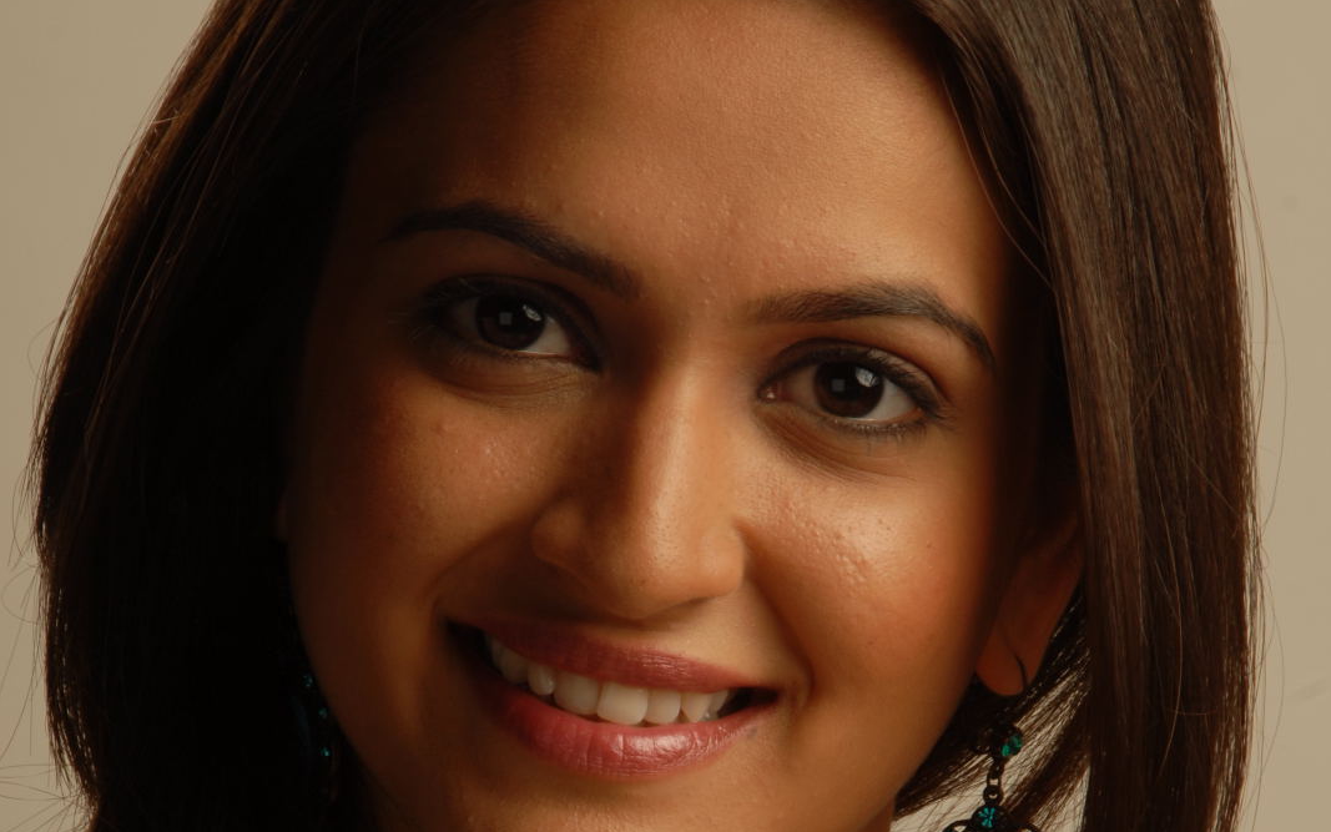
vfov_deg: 2.9
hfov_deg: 4.6
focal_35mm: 459
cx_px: 667
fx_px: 16651
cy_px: 746
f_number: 14
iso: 100
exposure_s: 1/250
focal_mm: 200
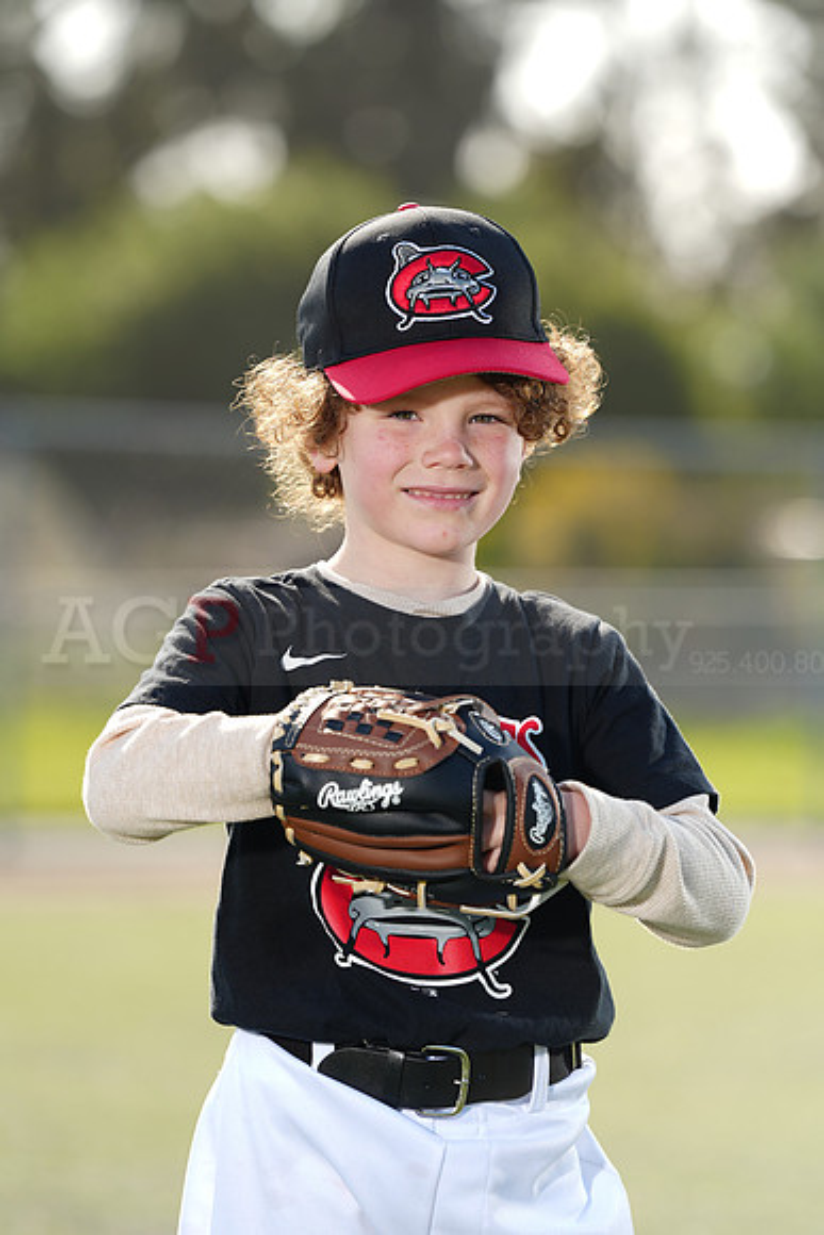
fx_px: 6862
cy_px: 618
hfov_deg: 6.9
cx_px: 412
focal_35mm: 200
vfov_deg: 10.3
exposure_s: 1/250
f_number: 4.5
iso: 64
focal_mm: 200
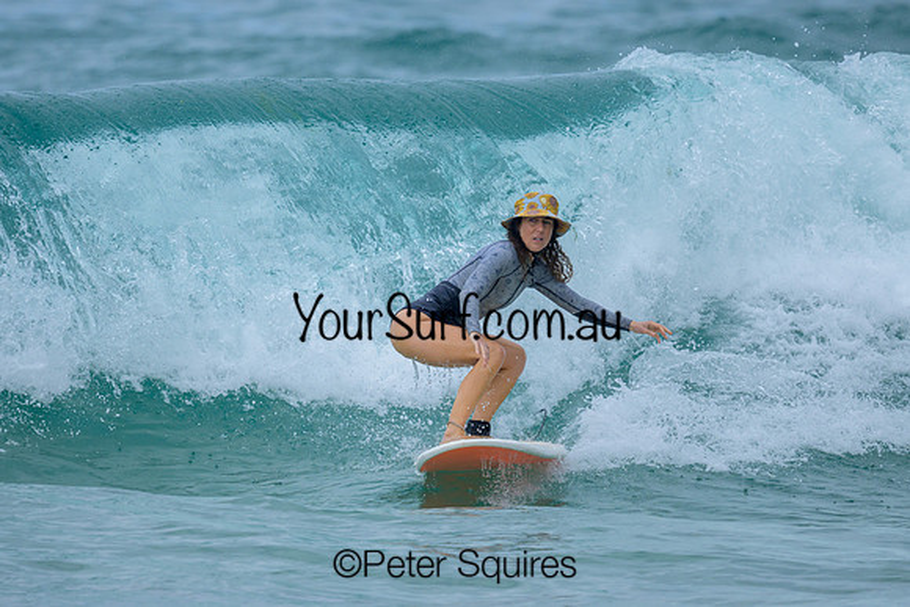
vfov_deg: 1.3
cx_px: 355
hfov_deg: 2.0
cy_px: 313
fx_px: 26446
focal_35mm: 1046
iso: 360
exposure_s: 1/2000
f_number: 6.3
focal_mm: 800
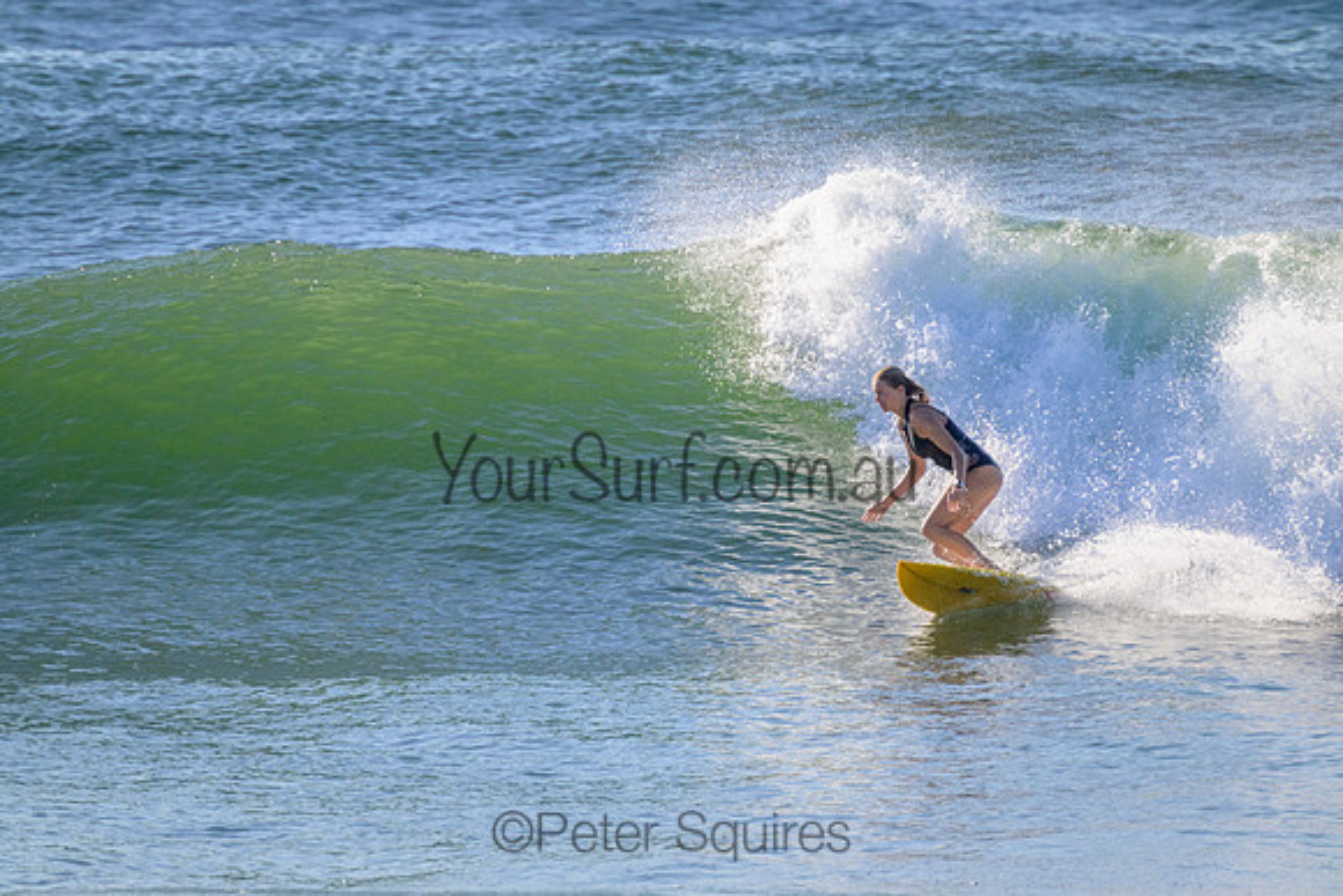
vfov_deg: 1.7
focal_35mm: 800
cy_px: 448
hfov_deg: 2.6
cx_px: 672
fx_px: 29850
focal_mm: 800
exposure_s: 1/2000
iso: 1100
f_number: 11
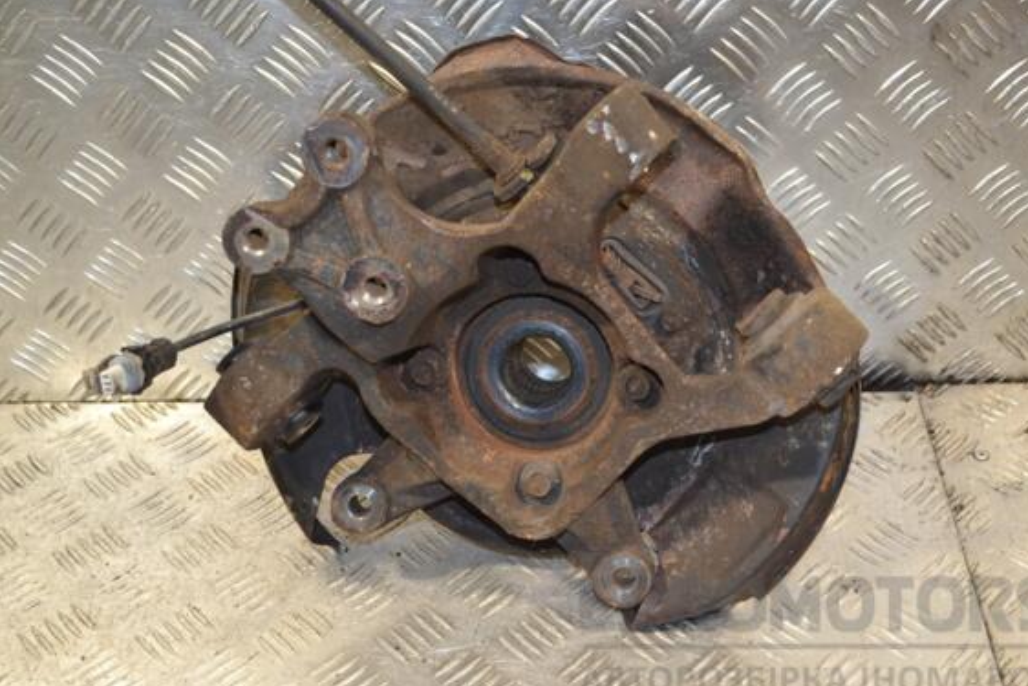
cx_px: 545
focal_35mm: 48
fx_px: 1371
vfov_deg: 28.1
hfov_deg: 41.1
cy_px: 360
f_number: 4.5
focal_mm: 30
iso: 400
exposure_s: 1/80
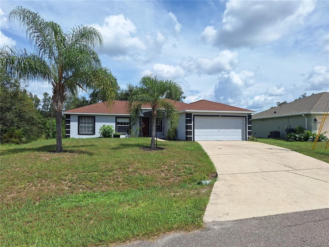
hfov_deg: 73.9
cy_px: 124
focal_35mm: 23
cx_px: 164
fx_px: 219
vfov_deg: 58.9
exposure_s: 1/4065
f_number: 1.8
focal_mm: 5.54
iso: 40
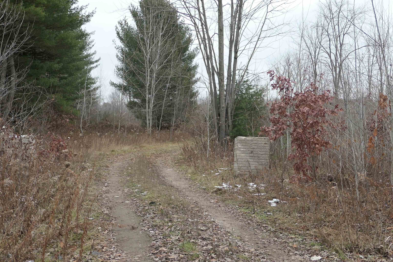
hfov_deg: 53.1
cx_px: 196
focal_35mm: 36
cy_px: 131
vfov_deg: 36.9
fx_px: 393
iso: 125
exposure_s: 1/1600
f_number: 1.4
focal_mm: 8.8
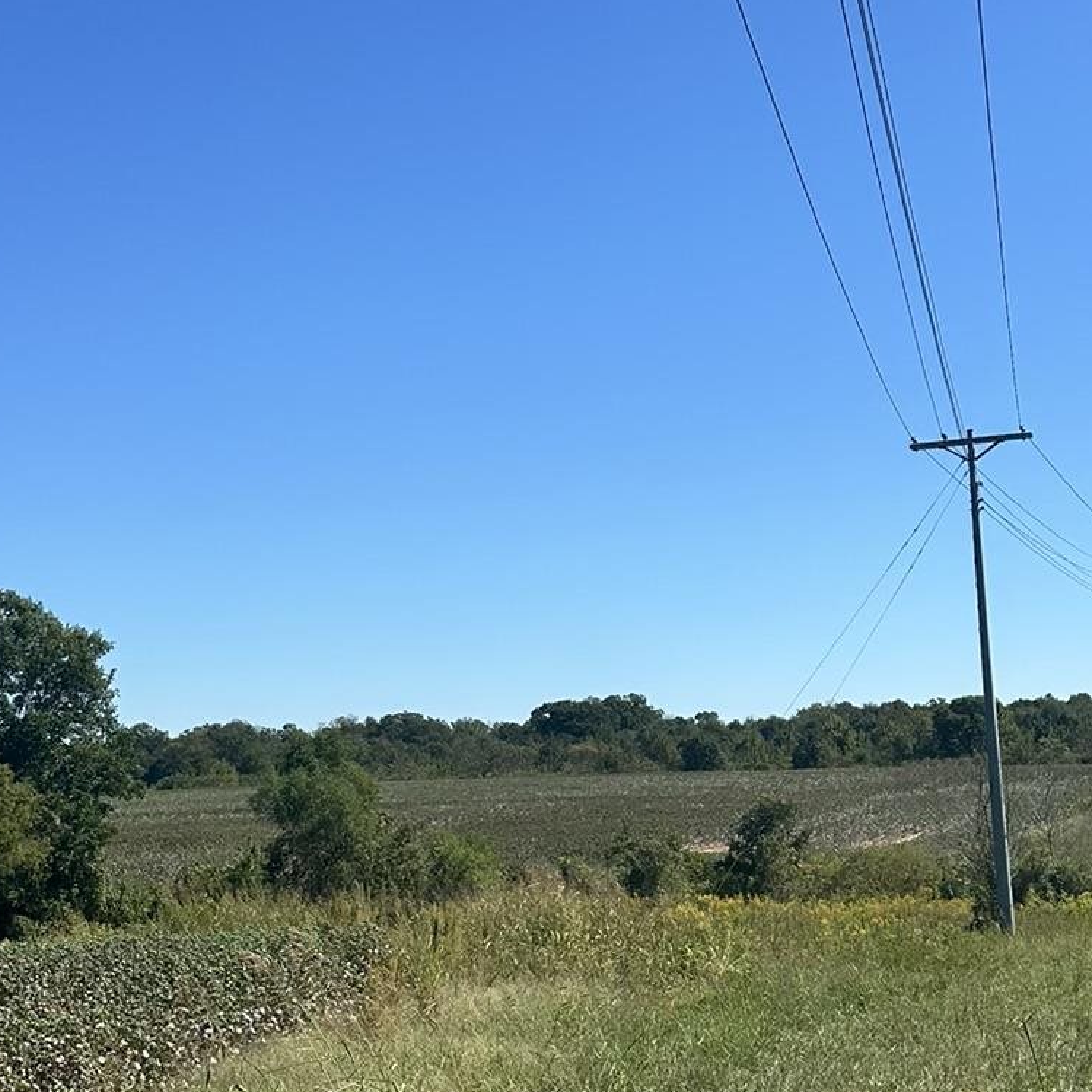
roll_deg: +1.6
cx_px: 494
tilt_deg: +7.3
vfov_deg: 29.6
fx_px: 2070
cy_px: 553
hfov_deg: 29.5
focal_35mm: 58
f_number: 1.78
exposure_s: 1/5263
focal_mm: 6.86
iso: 80
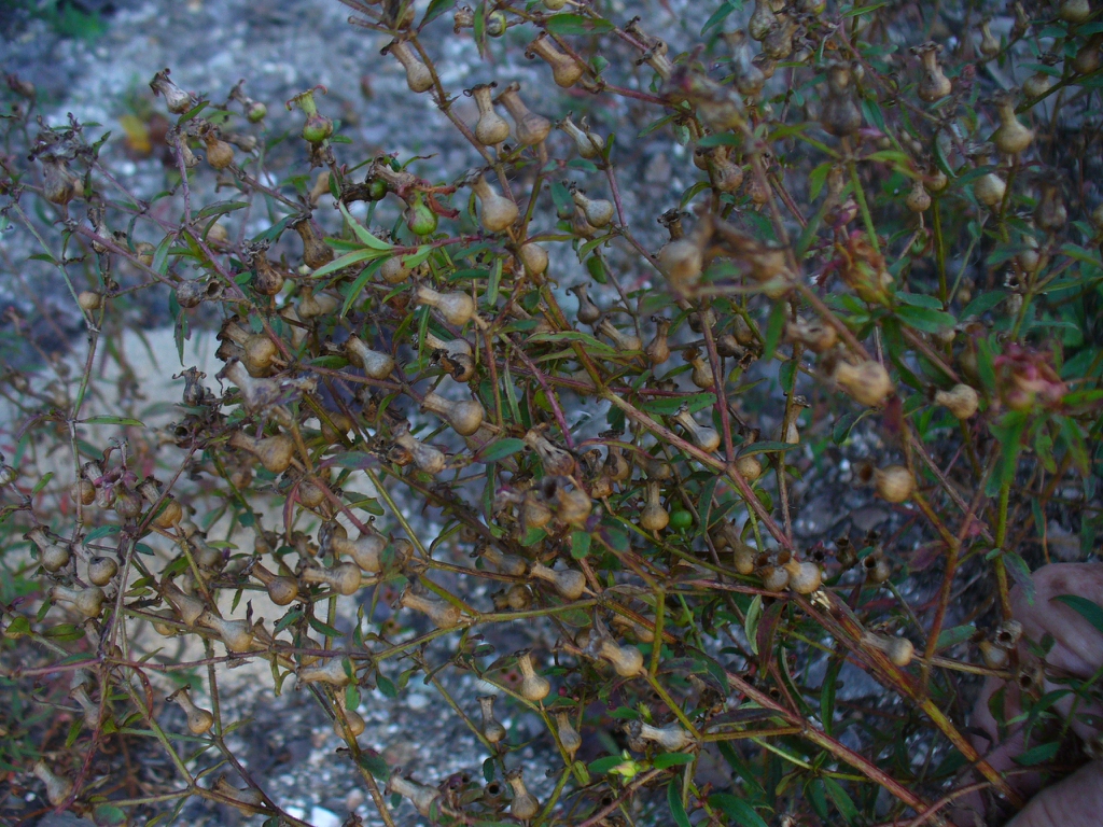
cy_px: 414
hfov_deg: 50.1
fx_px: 1179
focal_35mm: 37
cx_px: 552
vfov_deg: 38.7
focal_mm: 6.1
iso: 100
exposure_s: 1/125
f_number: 2.8
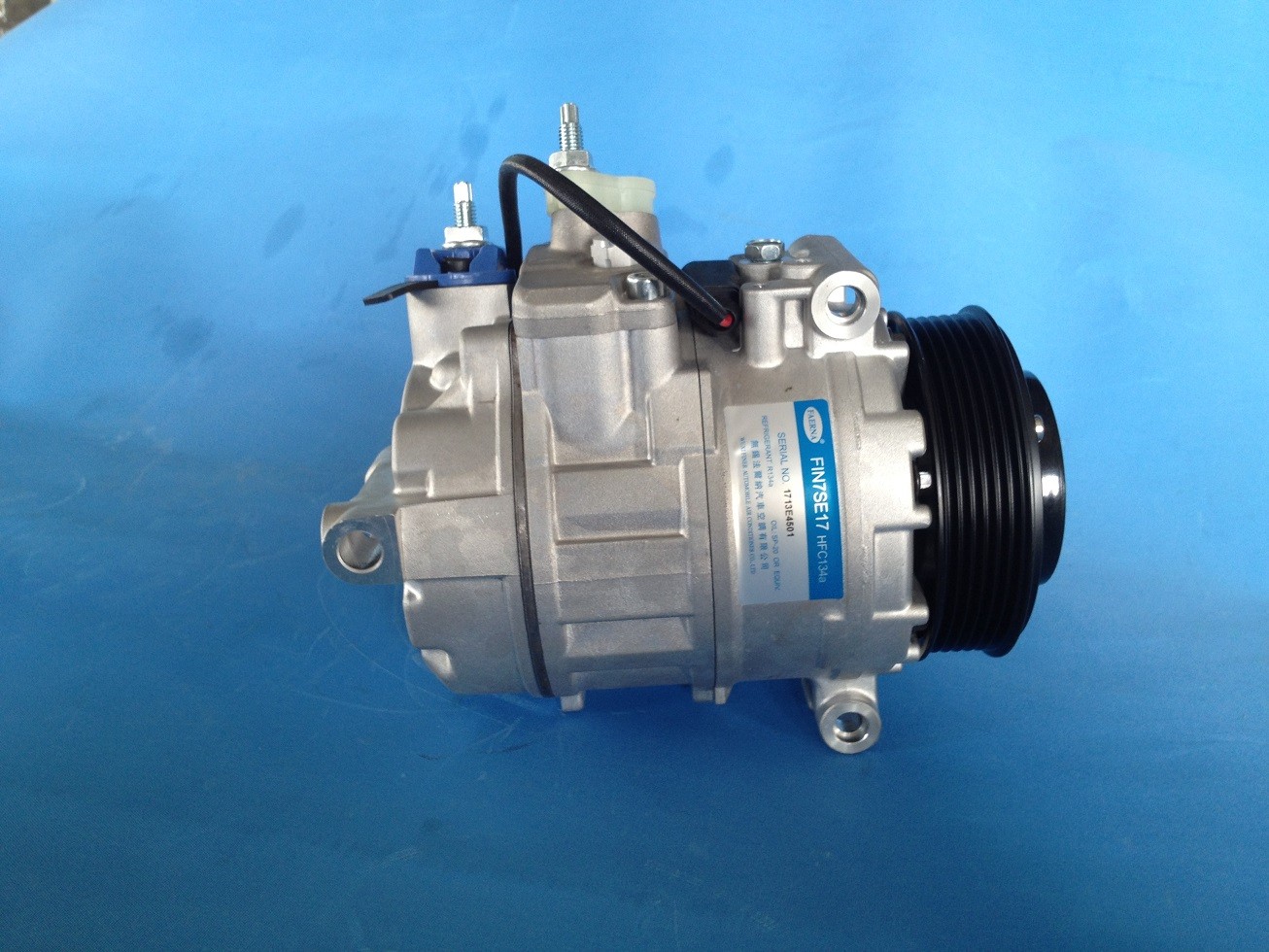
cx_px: 634
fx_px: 1283
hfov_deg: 52.6
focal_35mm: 35
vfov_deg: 40.7
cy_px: 476
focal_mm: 4.28
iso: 80
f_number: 2.4
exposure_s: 1/20
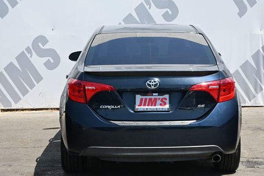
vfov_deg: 17.3
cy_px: 88
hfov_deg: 25.6
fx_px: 579
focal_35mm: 79
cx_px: 152
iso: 180
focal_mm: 42
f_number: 5.6
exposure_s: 1/250
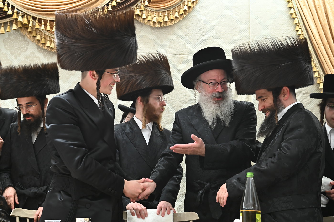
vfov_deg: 22.6
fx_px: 557
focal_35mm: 60
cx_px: 167
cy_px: 111
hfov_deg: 33.4
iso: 2000
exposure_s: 1/200
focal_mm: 60
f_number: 5.6
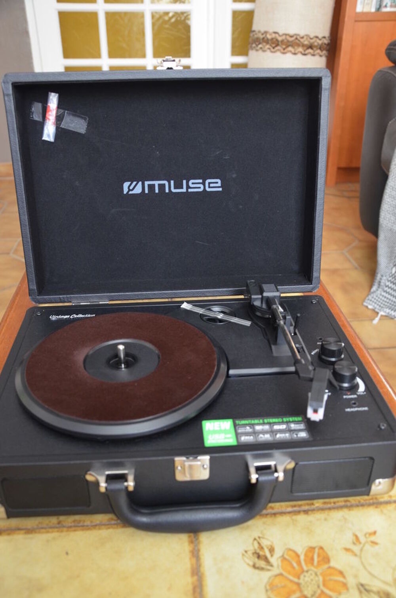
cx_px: 198
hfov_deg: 39.8
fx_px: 547
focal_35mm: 33
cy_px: 299
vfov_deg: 57.3
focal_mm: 22
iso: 1000
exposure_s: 1/60
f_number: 4
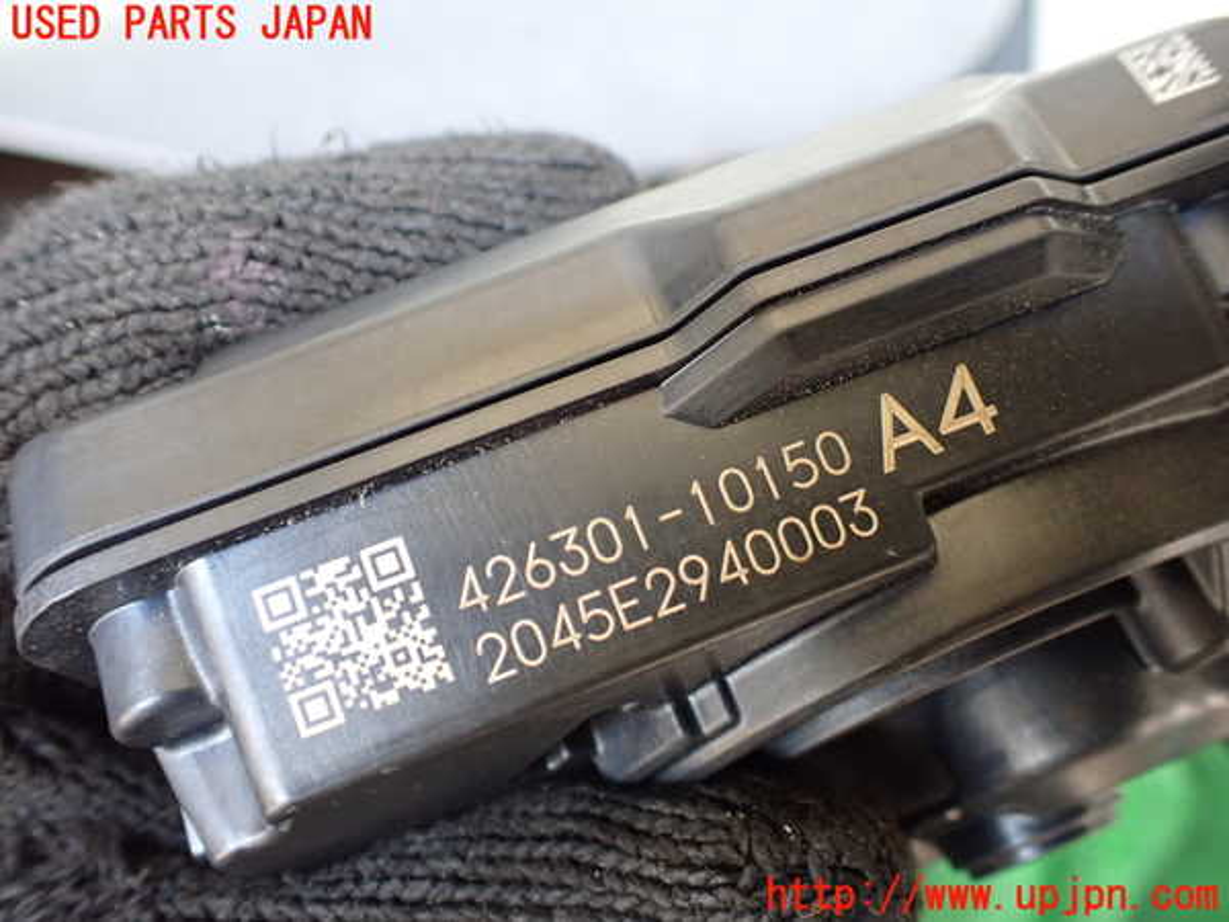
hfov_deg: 60.0
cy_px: 461
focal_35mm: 30
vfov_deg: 46.8
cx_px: 614
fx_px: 1065
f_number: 2.3
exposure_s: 1/125
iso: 640
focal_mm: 5.4
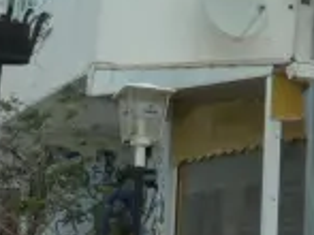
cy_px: 45
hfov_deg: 15.4
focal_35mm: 109
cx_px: 575
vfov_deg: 13.5
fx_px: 988
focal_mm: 4.1
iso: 125
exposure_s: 1/250
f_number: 4
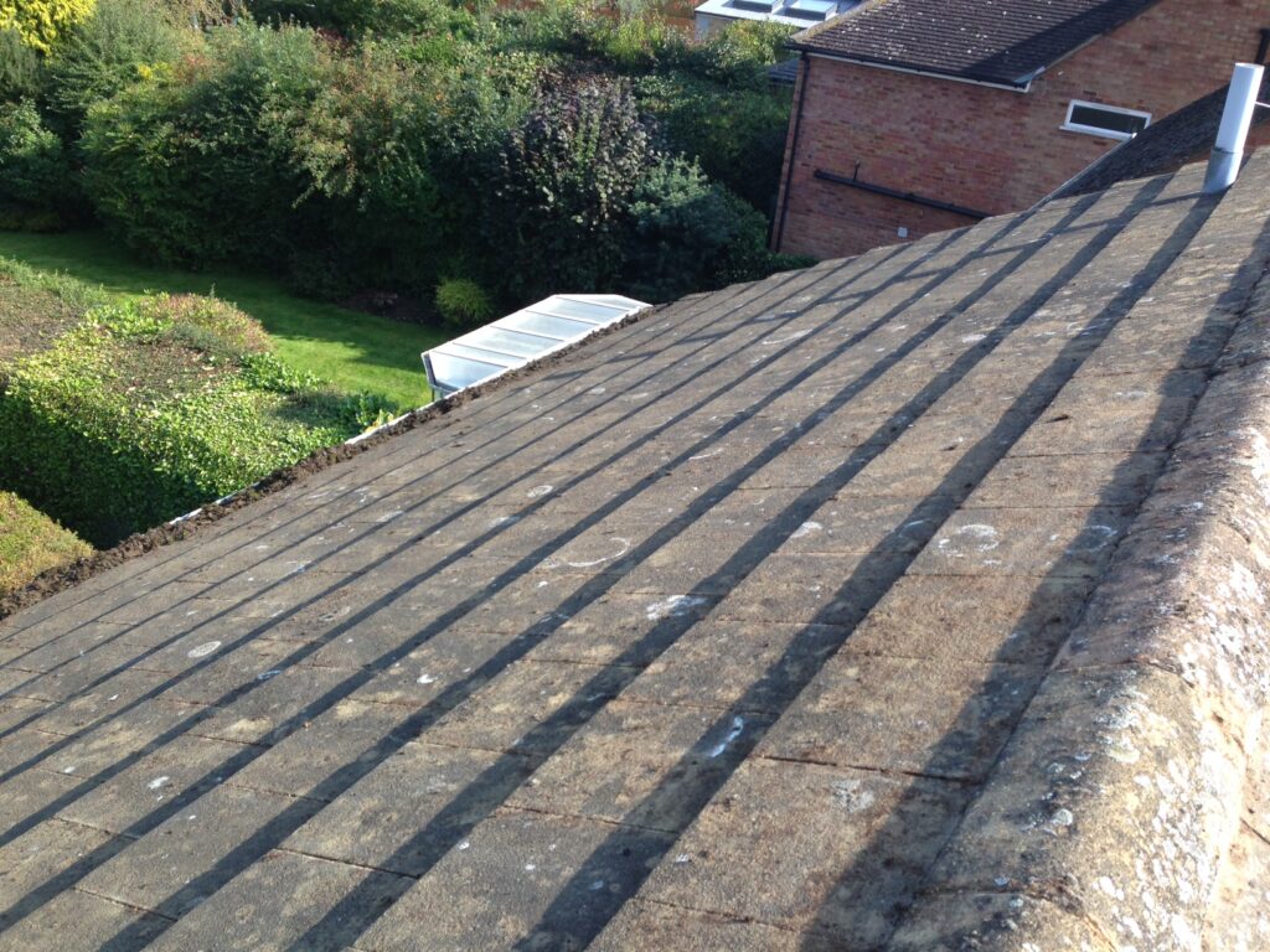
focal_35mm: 33
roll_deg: -6.2
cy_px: 476
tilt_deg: -28.4
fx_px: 1211
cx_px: 635
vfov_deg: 42.9
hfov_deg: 55.4
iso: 50
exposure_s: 1/396
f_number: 2.4
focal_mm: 4.12
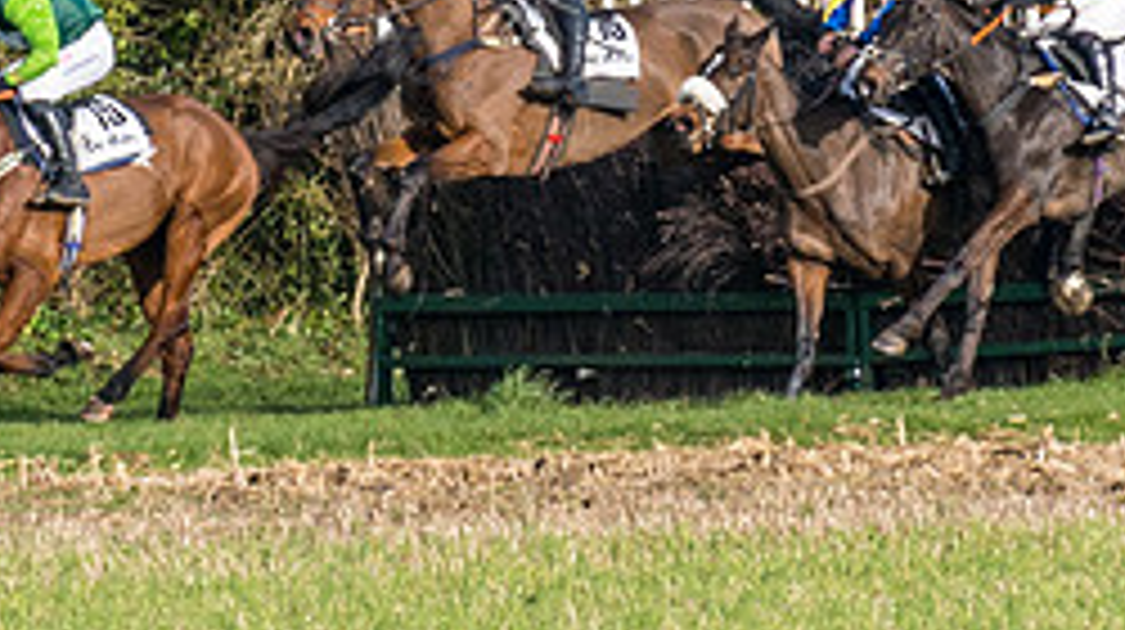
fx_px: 69252
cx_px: 377
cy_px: 304
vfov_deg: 0.5
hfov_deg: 0.9
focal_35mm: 2324
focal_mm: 280
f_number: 5.6
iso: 200
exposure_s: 1/800
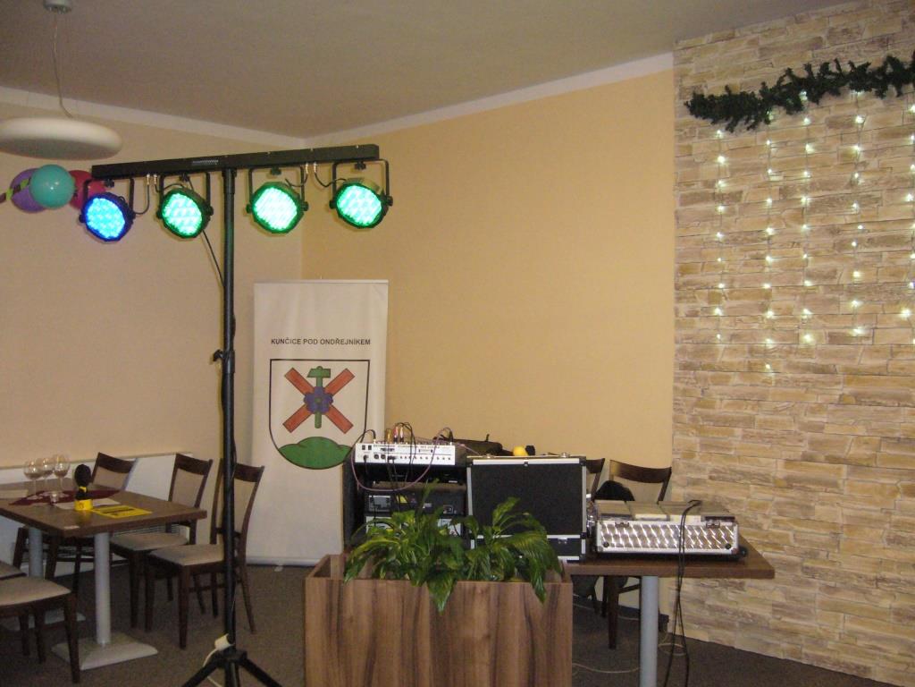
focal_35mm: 35
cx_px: 458
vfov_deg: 40.7
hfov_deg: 52.6
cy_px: 344
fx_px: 925
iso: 400
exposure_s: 1/30
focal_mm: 5.8
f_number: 2.8
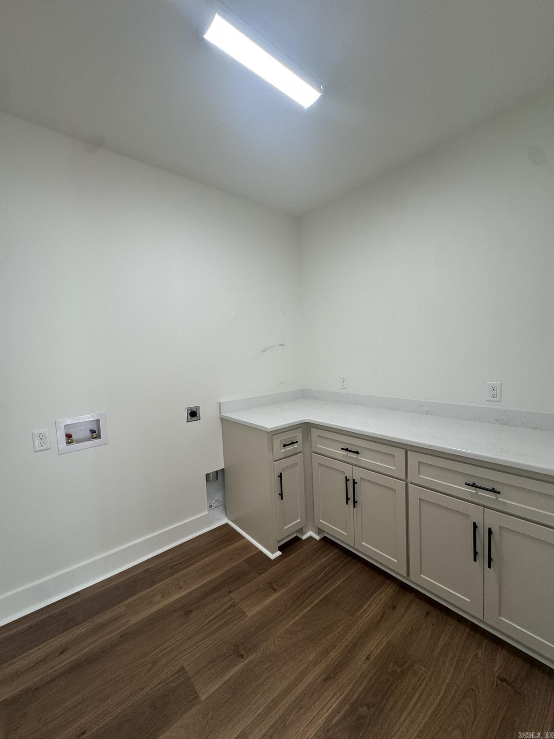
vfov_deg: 102.1
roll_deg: +3.3
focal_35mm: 14
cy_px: 370
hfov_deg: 85.7
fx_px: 299
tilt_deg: -3.0
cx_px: 277
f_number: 2.2
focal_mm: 2.22
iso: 160
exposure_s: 1/120
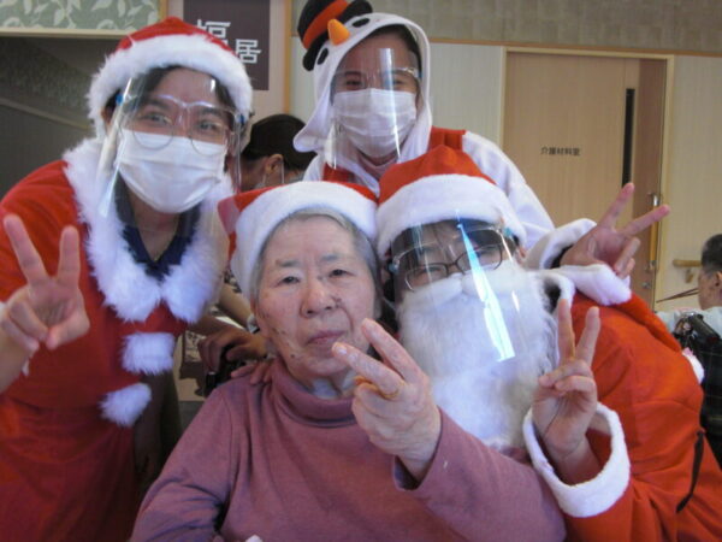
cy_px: 271
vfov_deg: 36.8
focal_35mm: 39
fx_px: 813
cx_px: 361
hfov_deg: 47.9
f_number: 3
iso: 200
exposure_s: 1/80
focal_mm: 6.9
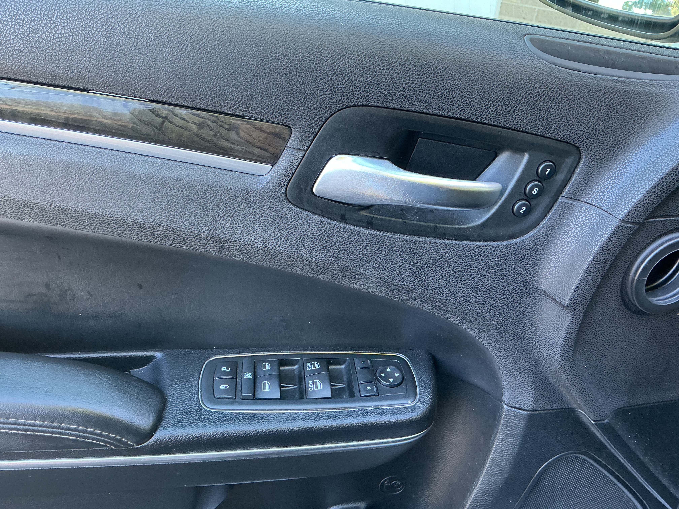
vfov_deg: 48.2
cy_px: 254
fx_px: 569
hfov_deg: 61.7
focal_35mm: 29
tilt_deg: -30.2
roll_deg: -5.2
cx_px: 340
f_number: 1.8
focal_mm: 3
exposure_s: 1/60
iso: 160
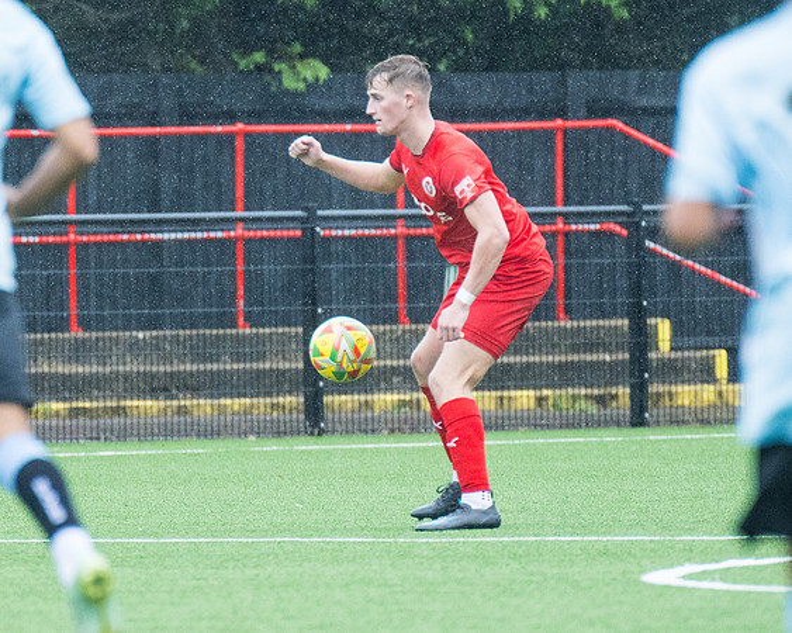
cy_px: 168
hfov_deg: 2.2
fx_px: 20574
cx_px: 313
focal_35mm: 878
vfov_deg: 1.8
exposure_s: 1/1250
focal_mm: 280
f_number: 4
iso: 1000
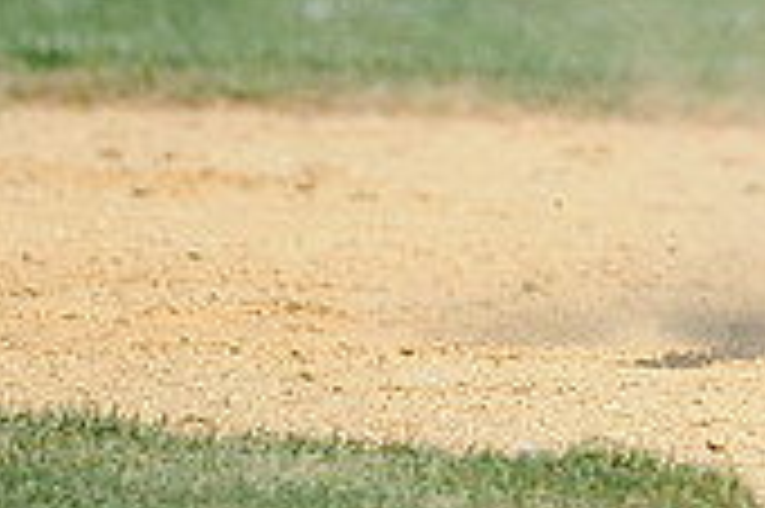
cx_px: 1120
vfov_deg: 0.9
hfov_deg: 1.3
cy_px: -348
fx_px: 32523
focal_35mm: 1532
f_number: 4
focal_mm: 300
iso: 200
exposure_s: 1/1600
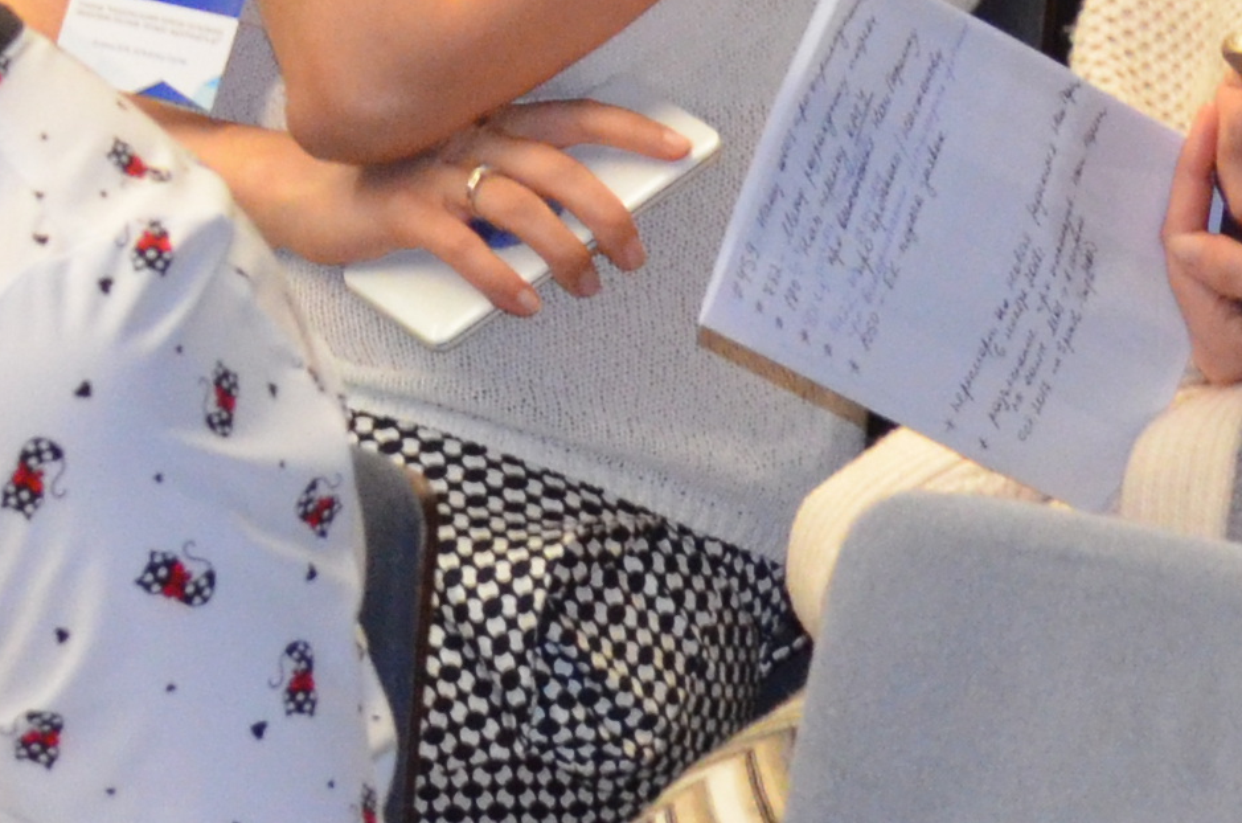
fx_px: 9490
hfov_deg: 7.4
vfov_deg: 4.9
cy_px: -733
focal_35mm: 276
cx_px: -501
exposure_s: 1/60
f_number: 5
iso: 2000
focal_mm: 35
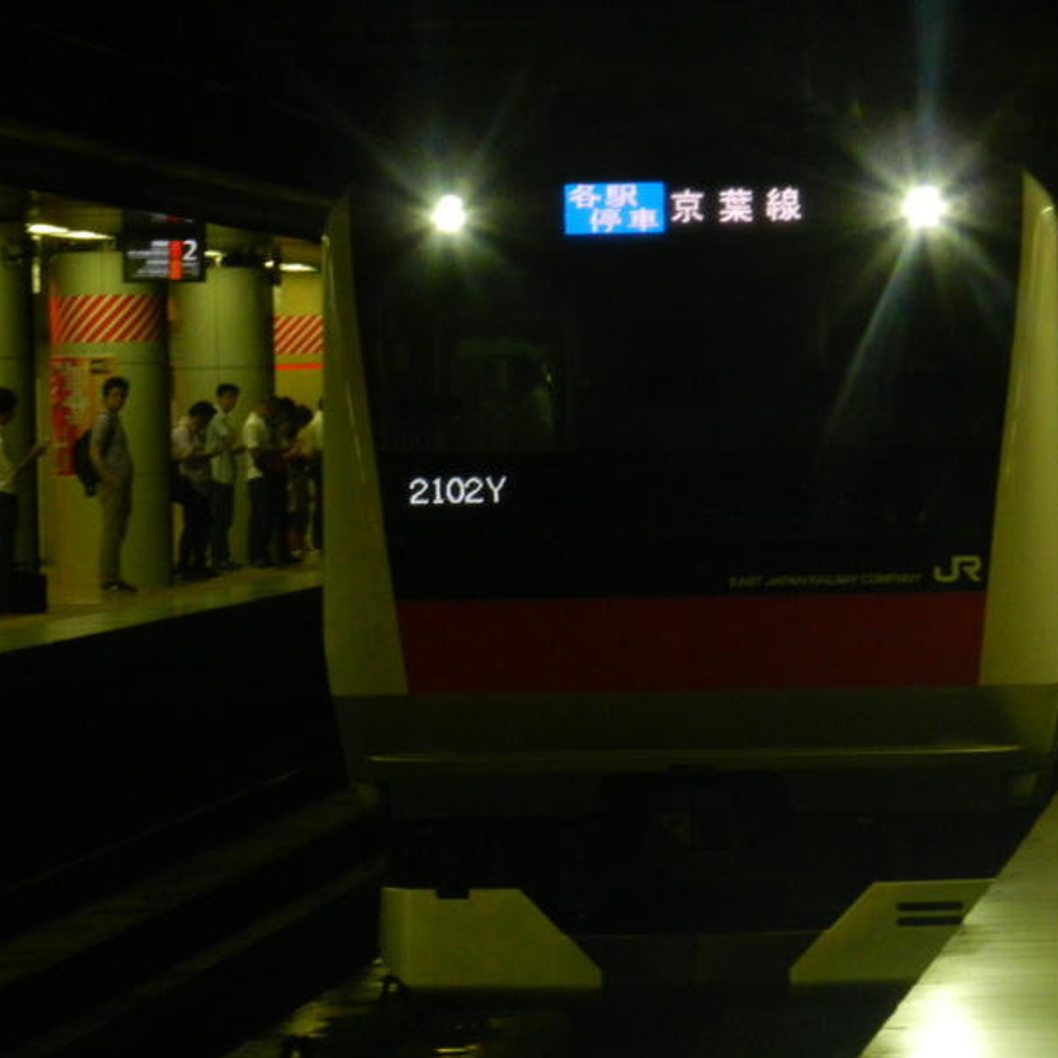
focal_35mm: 283
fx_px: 9786
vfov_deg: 6.2
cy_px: 528
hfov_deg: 6.2
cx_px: 688
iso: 800
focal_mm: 42.4
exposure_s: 1/60
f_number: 7.1
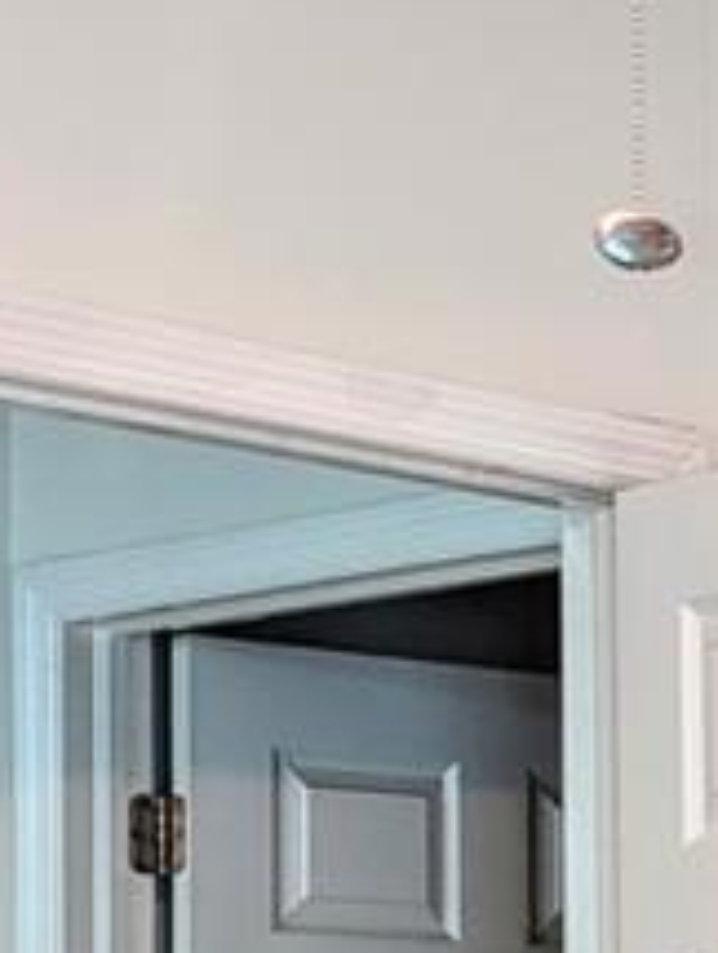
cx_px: 1030
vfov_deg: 14.1
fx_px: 3695
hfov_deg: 10.7
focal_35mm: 134
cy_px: 1259
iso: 129
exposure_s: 1/24
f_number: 1.85
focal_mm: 6.81
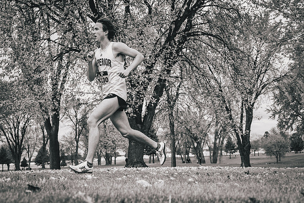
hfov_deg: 37.5
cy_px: 101
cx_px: 152
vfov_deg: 25.5
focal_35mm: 53
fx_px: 448
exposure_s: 1/800
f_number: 6.3
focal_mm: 50
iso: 400
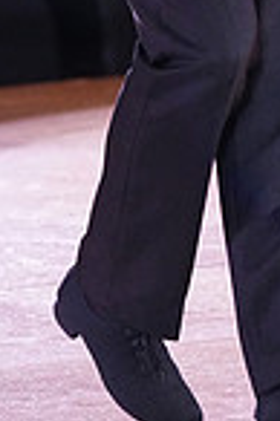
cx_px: 437
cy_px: -288
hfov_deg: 2.0
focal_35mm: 684
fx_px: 7998
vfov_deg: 3.0
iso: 8000
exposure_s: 1/400
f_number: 4.5
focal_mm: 172
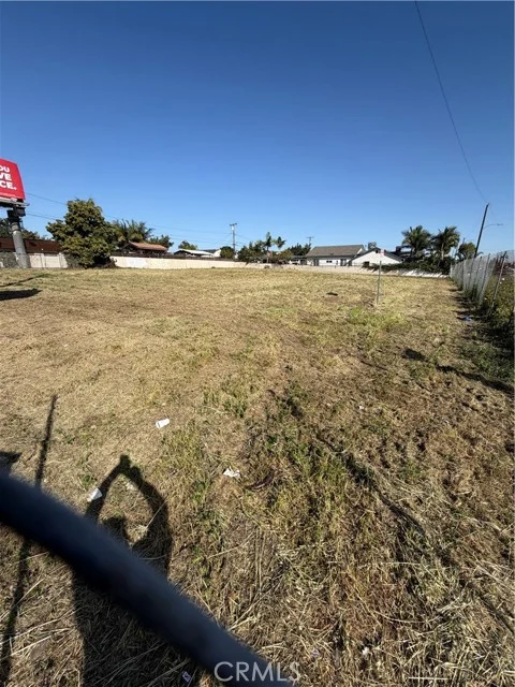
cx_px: 258
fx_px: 278
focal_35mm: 14
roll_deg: -0.3
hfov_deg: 85.7
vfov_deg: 102.1
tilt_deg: -14.3
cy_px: 344
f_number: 2.2
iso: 20
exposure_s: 1/1105
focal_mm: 2.22
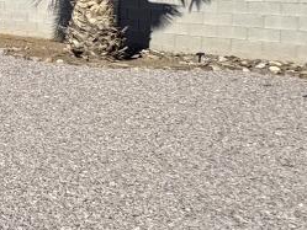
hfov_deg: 14.0
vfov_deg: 19.6
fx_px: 639
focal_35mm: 72
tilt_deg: +0.0
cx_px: -478
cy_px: -21
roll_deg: +0.4
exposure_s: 1/3390
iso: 50
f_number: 2.2
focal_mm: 2.22
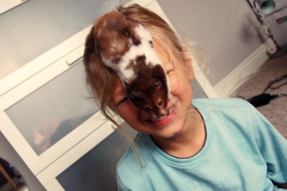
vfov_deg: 36.8
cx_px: 144
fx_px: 287
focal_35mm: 36
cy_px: 96
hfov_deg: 53.2
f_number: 6.3
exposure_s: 1/15
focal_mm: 24
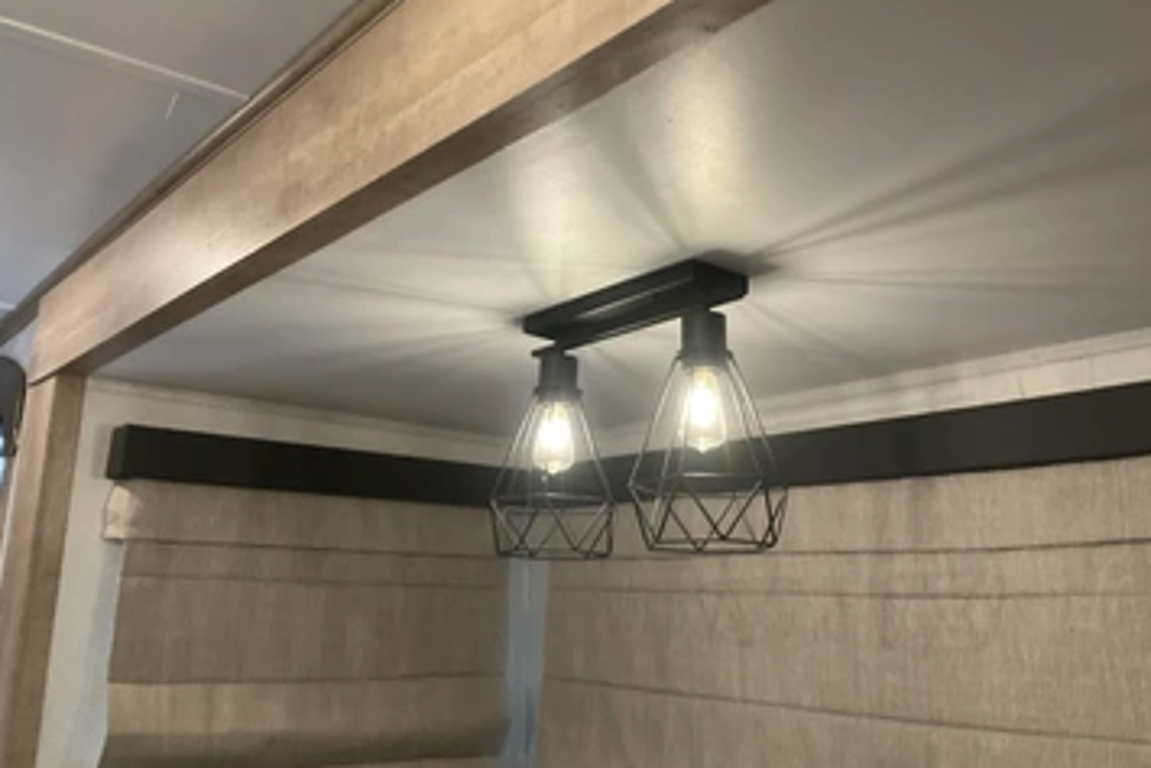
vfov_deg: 38.8
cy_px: 311
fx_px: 1087
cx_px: 587
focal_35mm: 34
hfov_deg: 55.8
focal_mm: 3
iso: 320
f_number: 1.8
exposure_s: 1/40
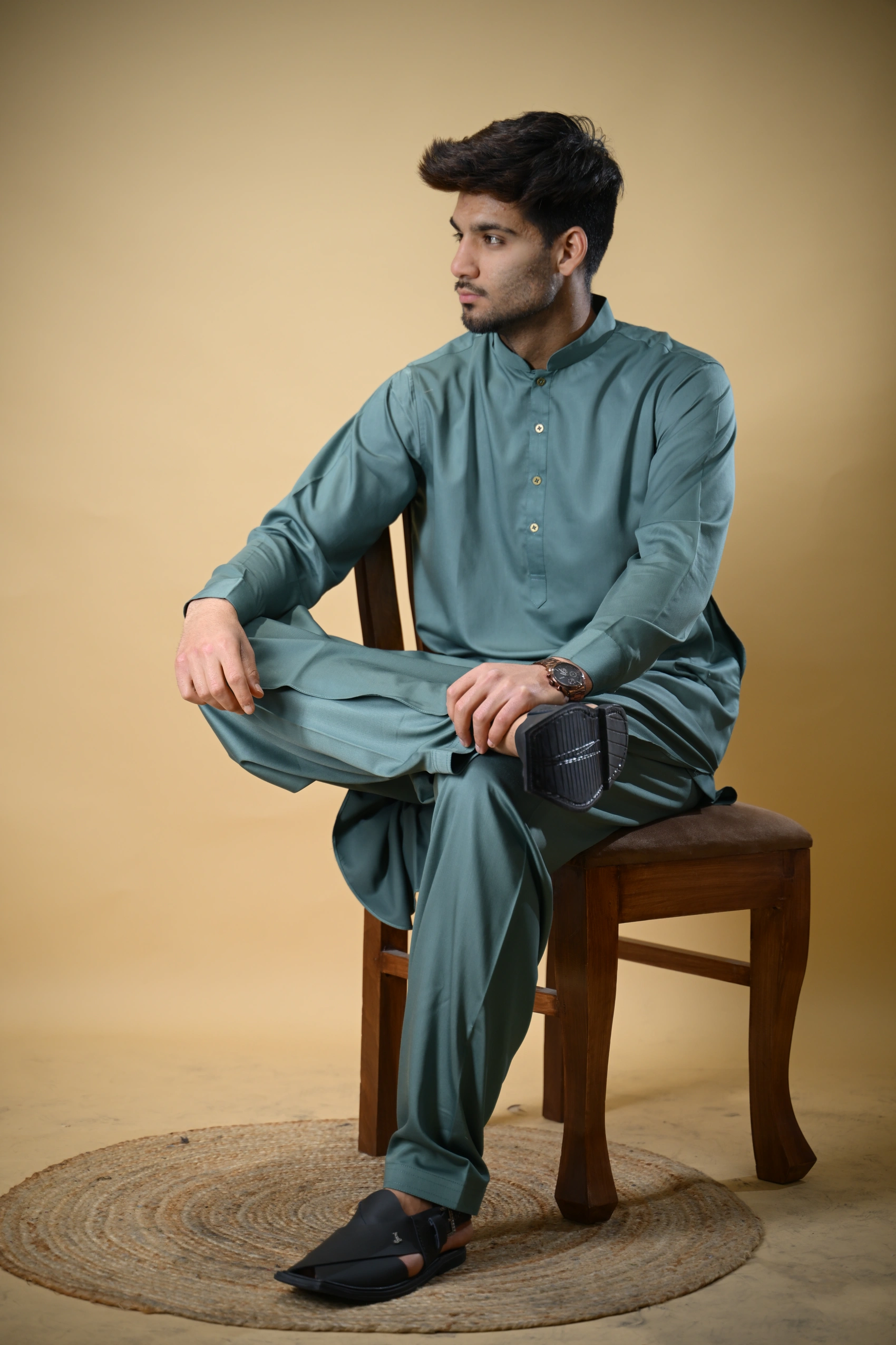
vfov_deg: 27.0
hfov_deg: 18.2
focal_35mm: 75
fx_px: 2800
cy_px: 672
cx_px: 448
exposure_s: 1/125
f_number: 2.8
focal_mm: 75
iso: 200
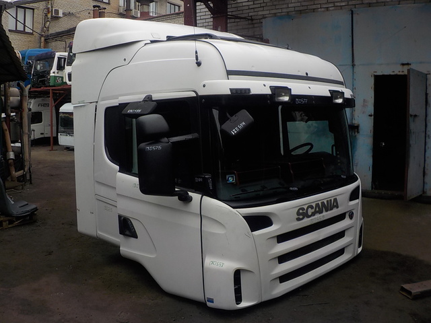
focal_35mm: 30
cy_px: 162
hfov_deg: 60.0
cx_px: 216
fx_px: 374
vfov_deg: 46.8
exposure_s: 1/160
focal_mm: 4.1
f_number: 3.3
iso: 125
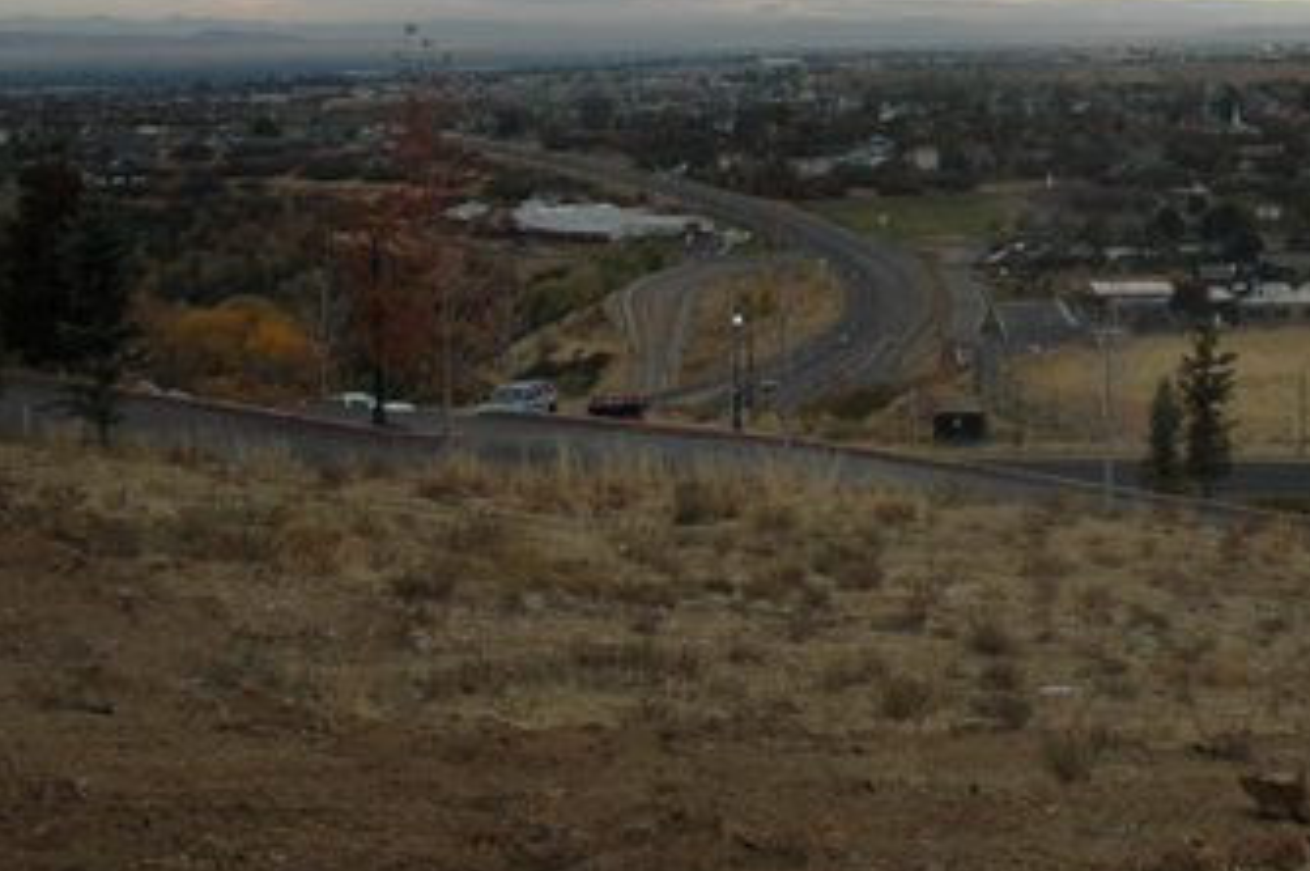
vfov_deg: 19.5
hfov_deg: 28.4
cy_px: 153
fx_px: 2508
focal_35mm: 69
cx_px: 1122
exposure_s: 1/200
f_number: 7.1
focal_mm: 24
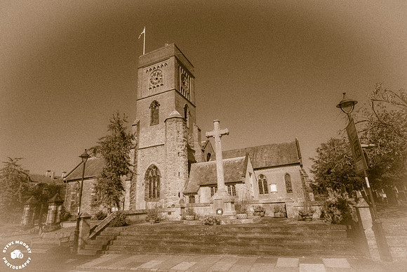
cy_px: 136
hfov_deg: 90.0
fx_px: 204
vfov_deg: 67.4
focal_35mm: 18
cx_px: 204
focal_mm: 12
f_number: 9
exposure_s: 1/420
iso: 200
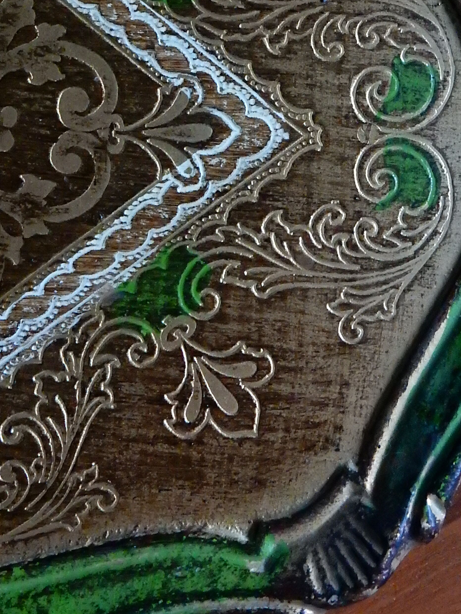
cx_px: 357
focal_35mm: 80
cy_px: 132
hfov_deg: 18.3
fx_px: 1420
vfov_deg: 24.1
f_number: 4.2
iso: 1600
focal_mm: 7.6
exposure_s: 1/50
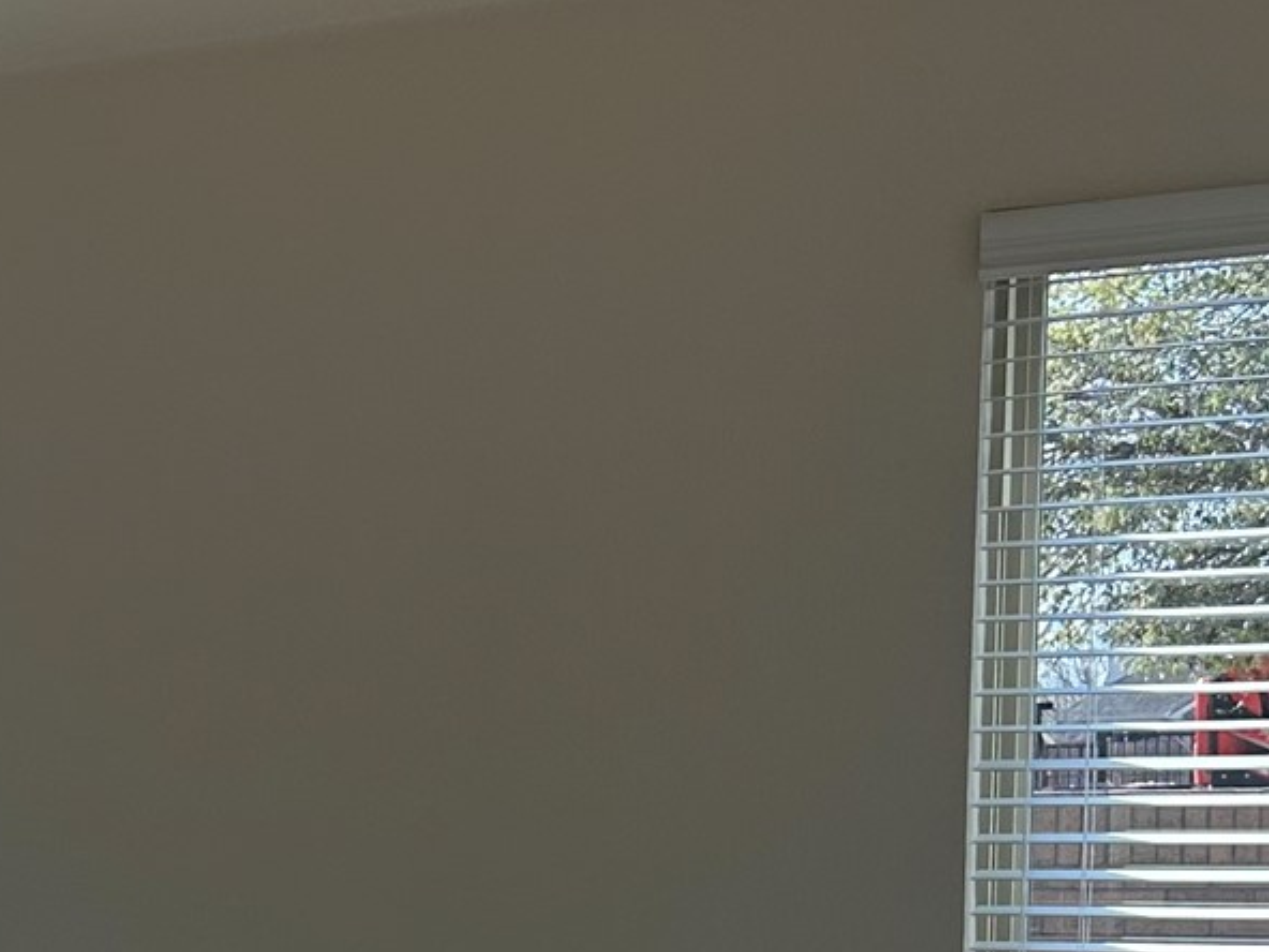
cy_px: 1128
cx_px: -478
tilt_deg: -6.0
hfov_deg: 19.7
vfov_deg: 15.8
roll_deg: +1.0
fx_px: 3299
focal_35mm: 90
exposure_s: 1/389
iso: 50
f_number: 1.5
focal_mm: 5.7
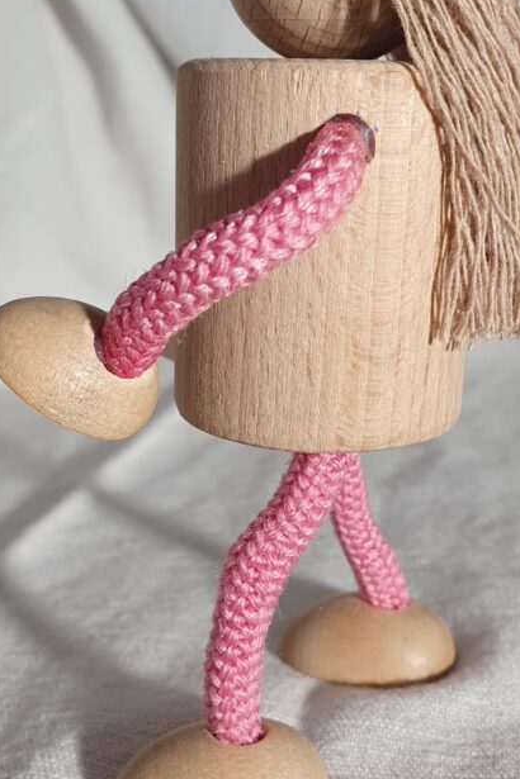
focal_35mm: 45
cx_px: 259
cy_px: 313
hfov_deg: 29.9
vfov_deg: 43.4
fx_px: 975
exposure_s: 1/100
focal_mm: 4.32
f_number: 2.4
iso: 64
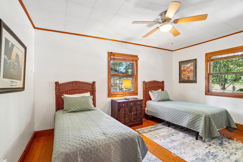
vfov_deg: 77.3
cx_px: 122
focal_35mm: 15
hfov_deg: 100.4
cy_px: 81
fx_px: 101
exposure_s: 1/5
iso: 400
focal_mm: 10
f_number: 8
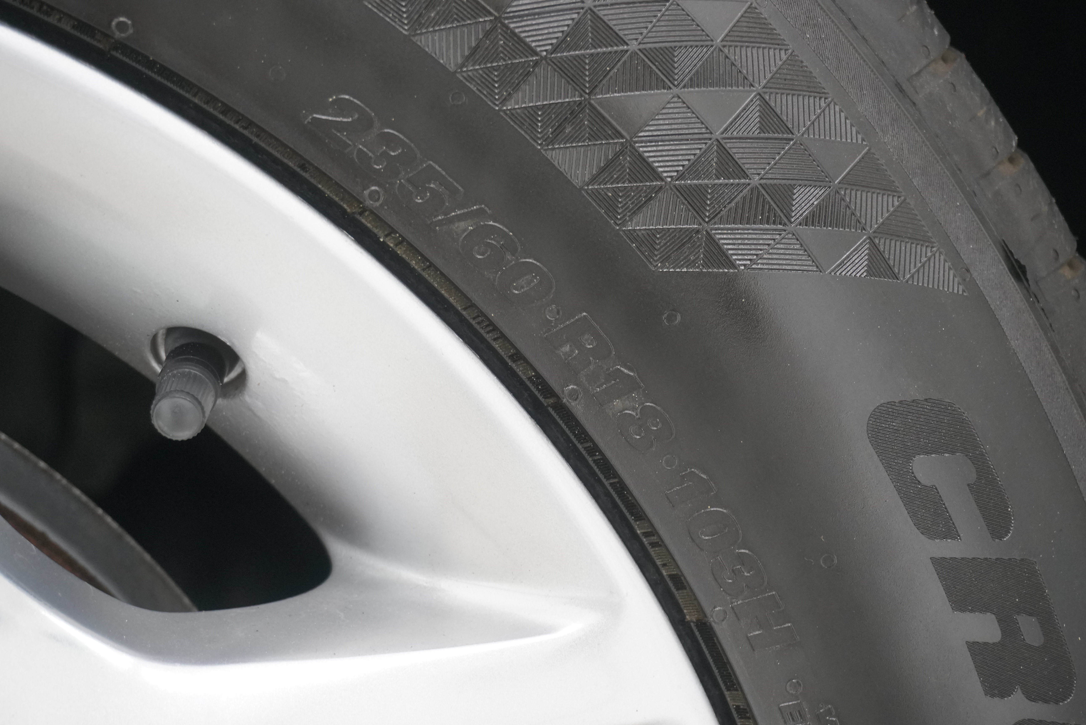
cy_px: 362
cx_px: 543
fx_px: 1931
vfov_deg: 21.3
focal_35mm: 64
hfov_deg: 31.4
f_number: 5.6
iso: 2000
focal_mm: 43
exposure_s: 1/160
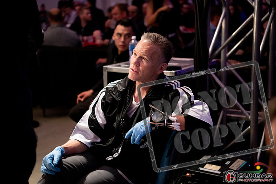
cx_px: 138
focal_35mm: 70
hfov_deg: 28.8
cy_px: 92
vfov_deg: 19.5
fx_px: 537
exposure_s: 1/320
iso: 3200
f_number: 2.8
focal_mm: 70
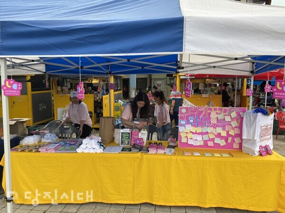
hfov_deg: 67.3
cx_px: 142
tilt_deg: -4.6
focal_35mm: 26
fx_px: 214
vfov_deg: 53.1
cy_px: 106
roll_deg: -3.2
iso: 32
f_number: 1.8
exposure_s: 1/311
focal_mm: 4.25
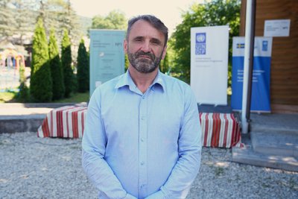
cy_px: 100
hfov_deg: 57.2
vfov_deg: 40.0
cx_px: 149
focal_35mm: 33
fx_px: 273
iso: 320
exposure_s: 1/250
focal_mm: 33
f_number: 4
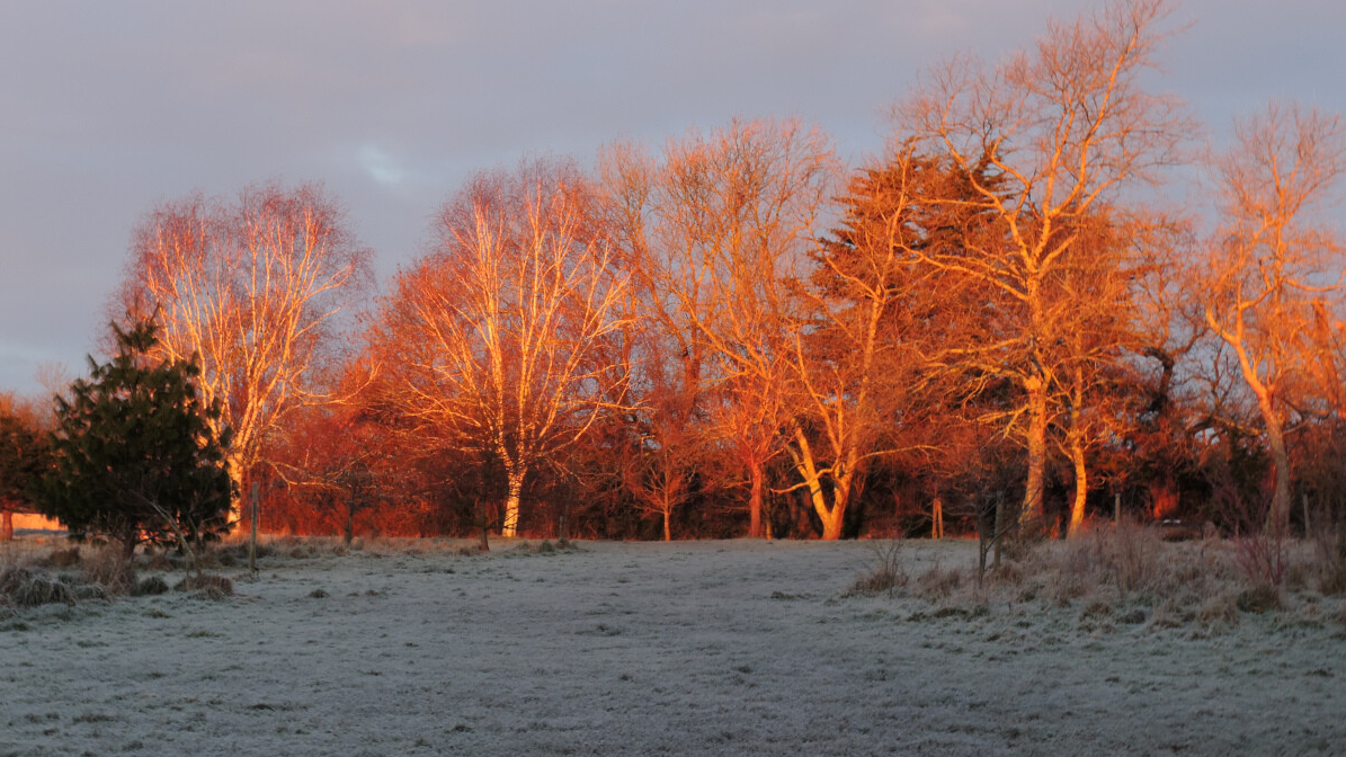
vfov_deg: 13.0
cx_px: 674
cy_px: 329
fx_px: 3319
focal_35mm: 93
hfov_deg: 22.9
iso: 80
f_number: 7.9
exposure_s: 1/13
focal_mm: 15.1
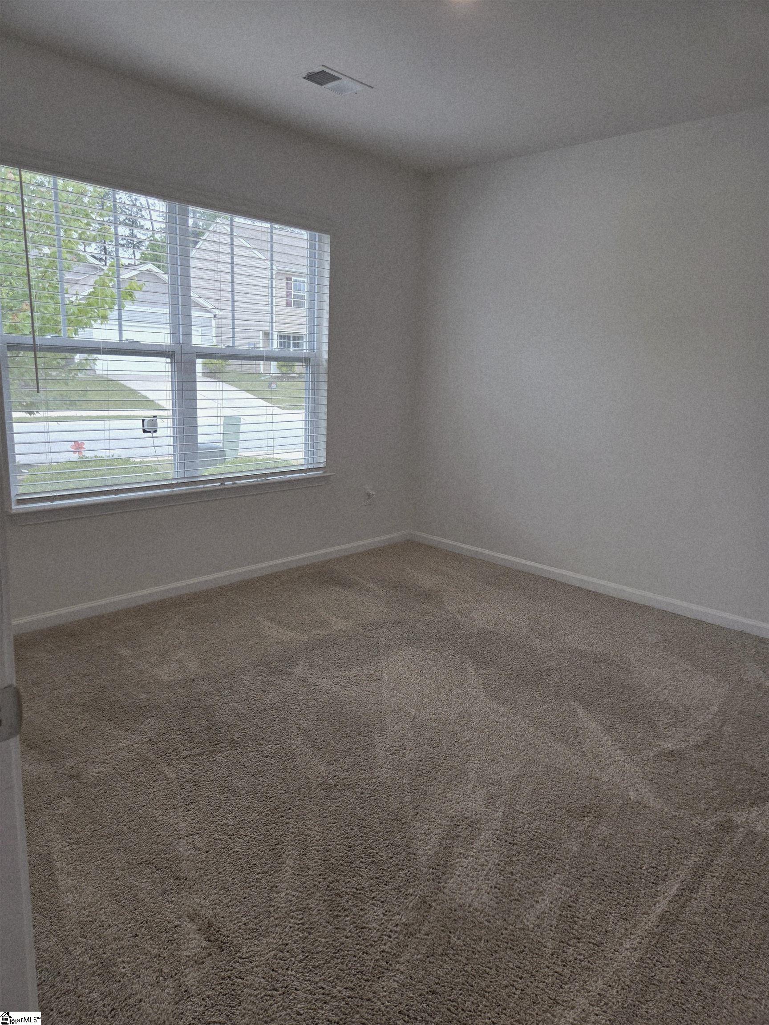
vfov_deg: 73.9
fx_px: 681
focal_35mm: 23
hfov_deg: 58.9
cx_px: 384
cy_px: 512
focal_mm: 5.4
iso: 40
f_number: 1.8
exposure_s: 1/120
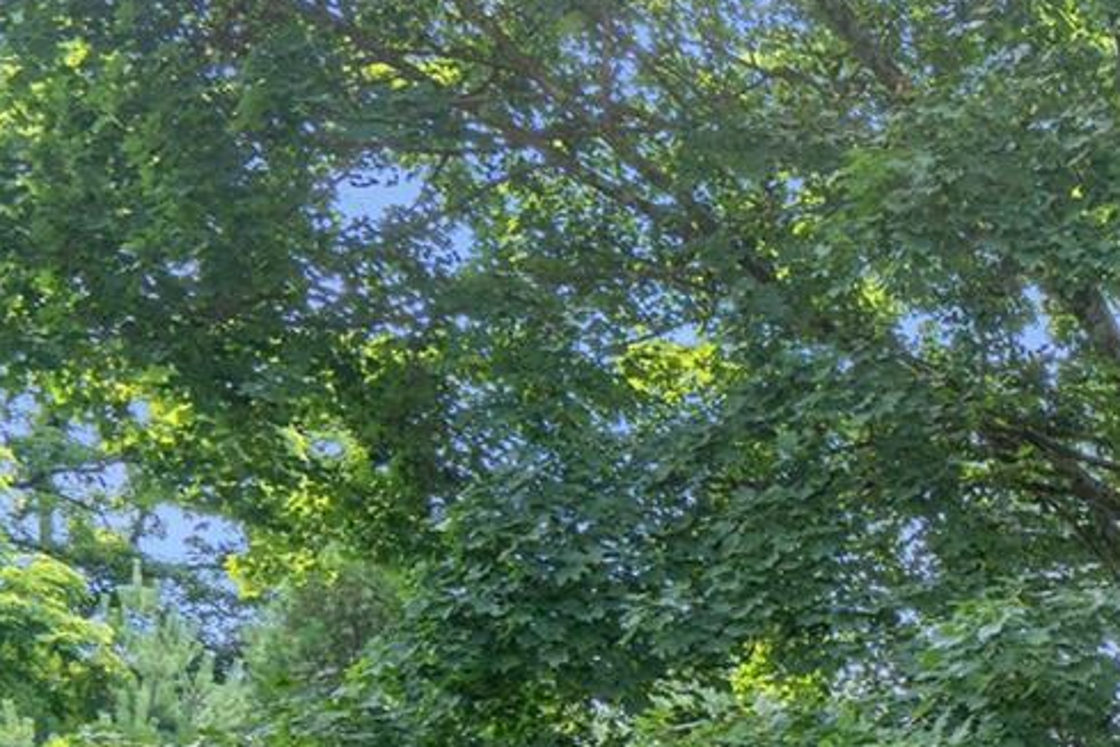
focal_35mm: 67
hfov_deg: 22.5
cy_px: 1365
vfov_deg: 16.7
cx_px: 1828
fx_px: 2084
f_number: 5.6
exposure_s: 1/250
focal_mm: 16
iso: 200
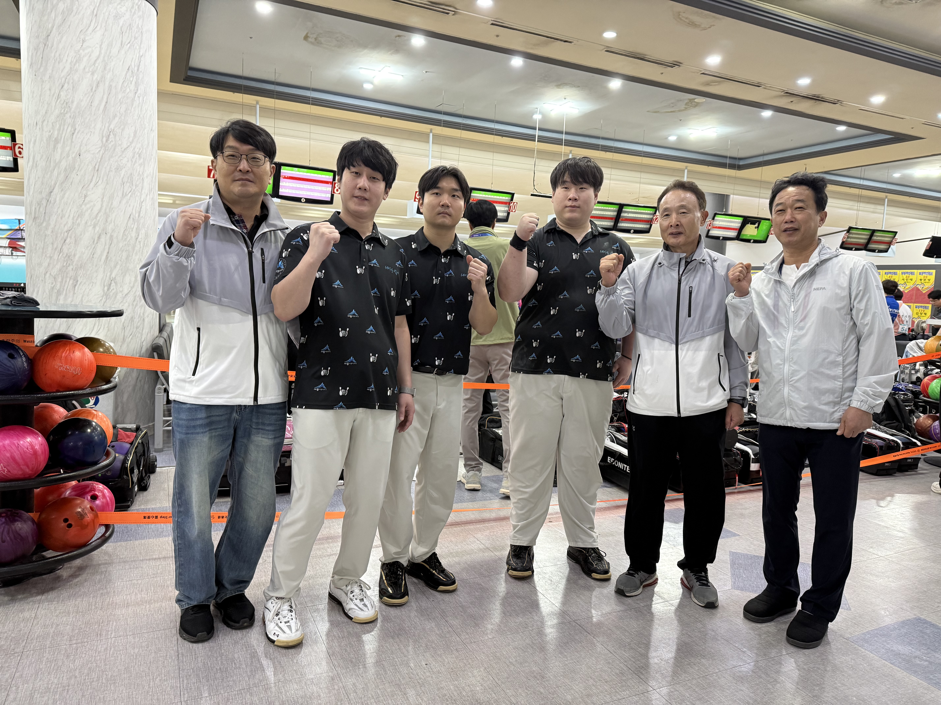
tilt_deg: -5.5
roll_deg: -2.2
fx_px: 652
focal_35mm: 24
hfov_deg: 71.6
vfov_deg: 56.8
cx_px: 470
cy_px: 352
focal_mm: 6.76
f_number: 1.78
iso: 250
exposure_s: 1/60
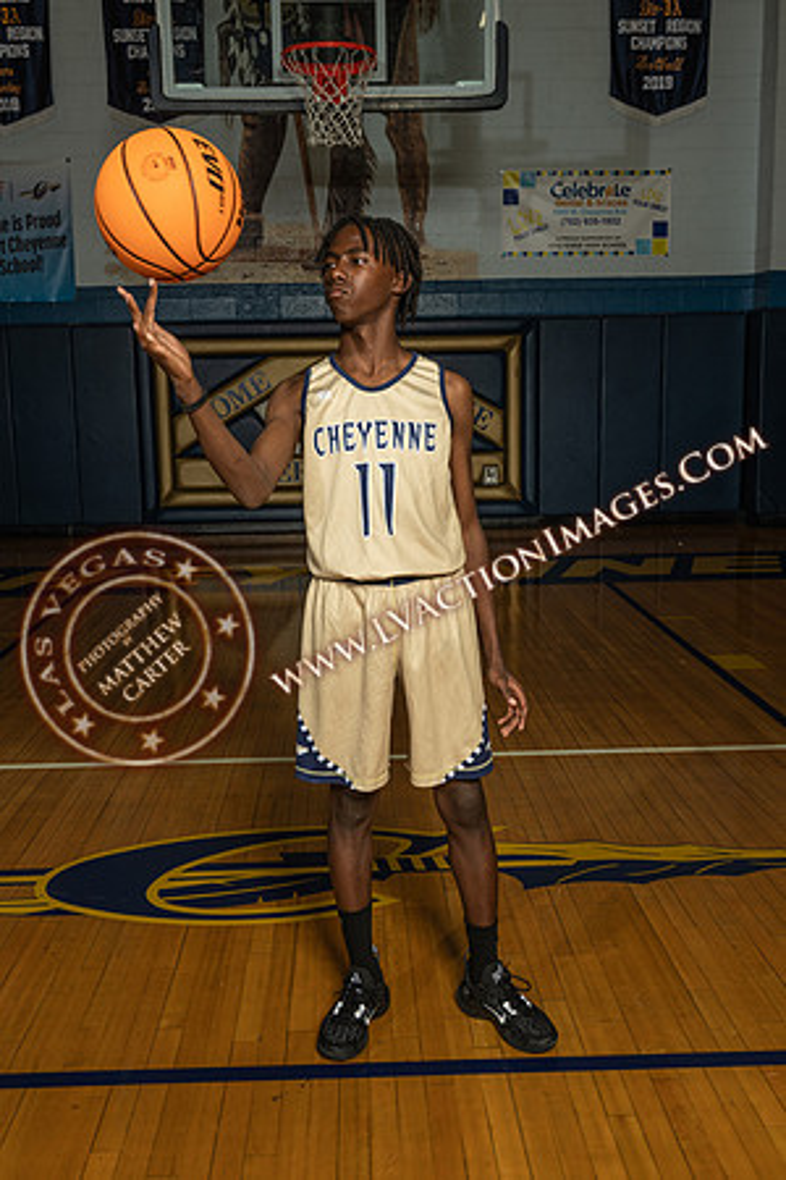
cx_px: 393
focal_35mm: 36
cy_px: 590
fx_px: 1179
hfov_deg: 36.9
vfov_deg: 53.1
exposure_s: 1/125
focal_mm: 36
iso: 125
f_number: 7.1
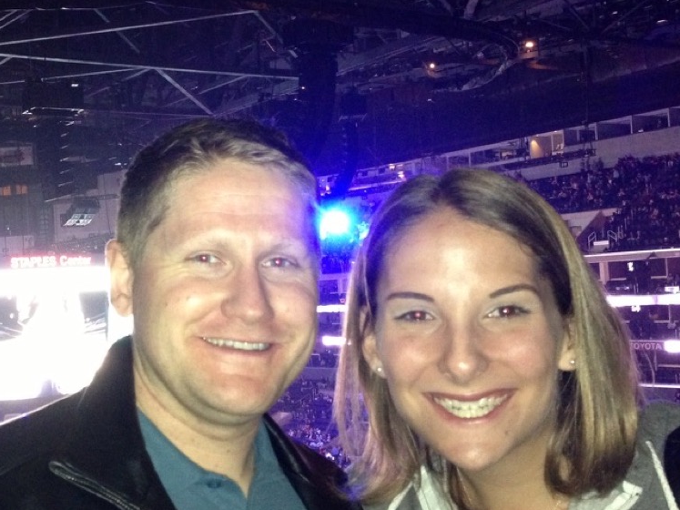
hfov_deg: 35.0
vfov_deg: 27.5
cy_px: 275
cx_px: 135
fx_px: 1041
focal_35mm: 53
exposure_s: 1/16
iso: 400
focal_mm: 4.13
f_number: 2.4
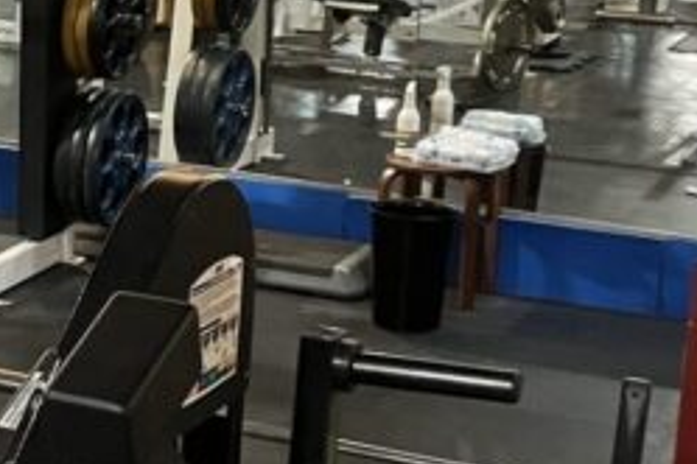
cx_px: -241
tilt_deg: -12.4
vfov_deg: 11.4
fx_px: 2323
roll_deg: -0.9
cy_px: 207
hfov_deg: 16.1
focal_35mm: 120
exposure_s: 1/33
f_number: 1.8
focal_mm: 3.99
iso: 250
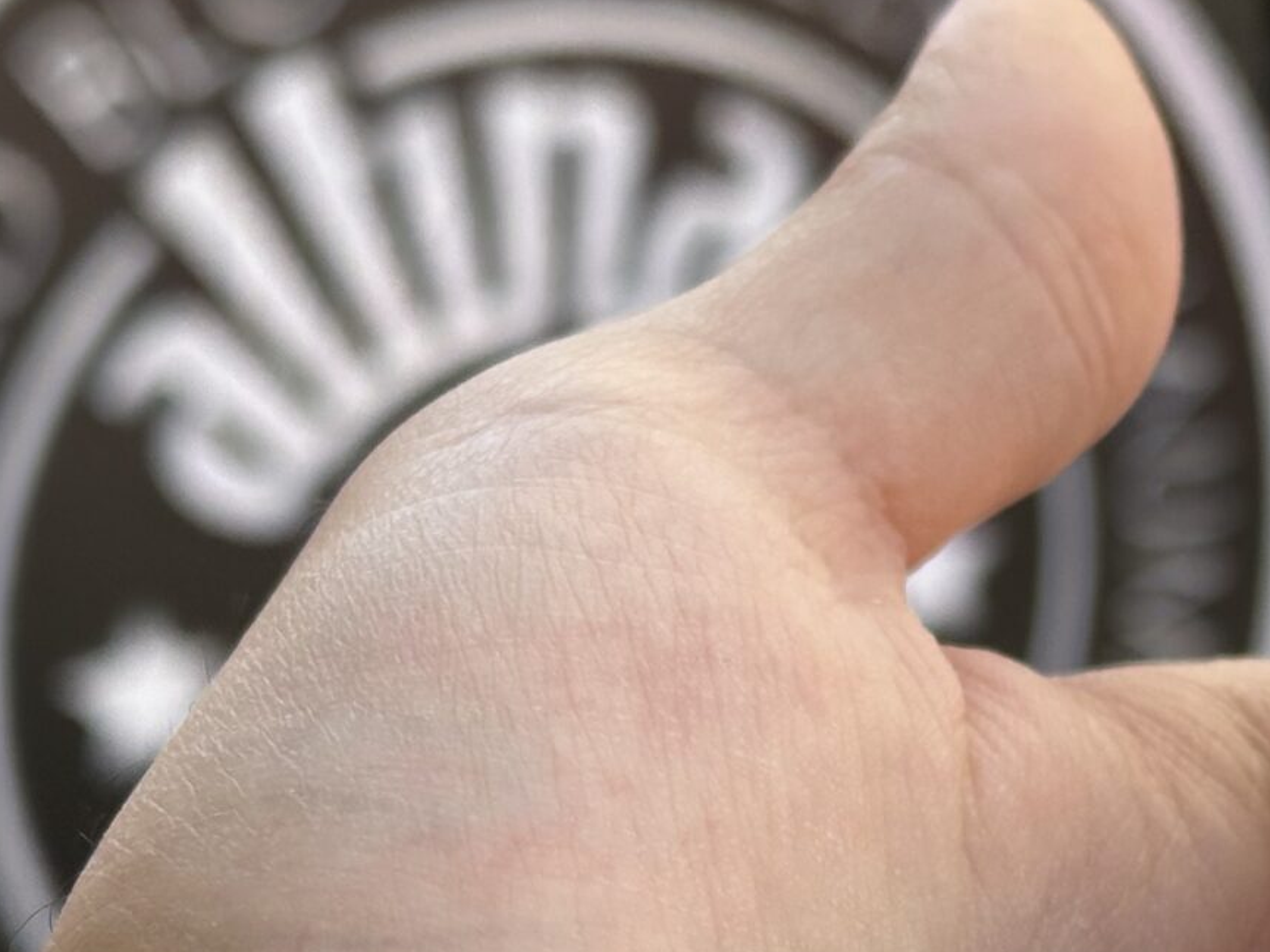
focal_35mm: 142
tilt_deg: -21.4
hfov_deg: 13.7
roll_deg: +1.2
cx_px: 1236
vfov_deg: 10.4
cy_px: 968
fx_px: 5210
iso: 64
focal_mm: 6.86
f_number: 1.78
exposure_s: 1/558
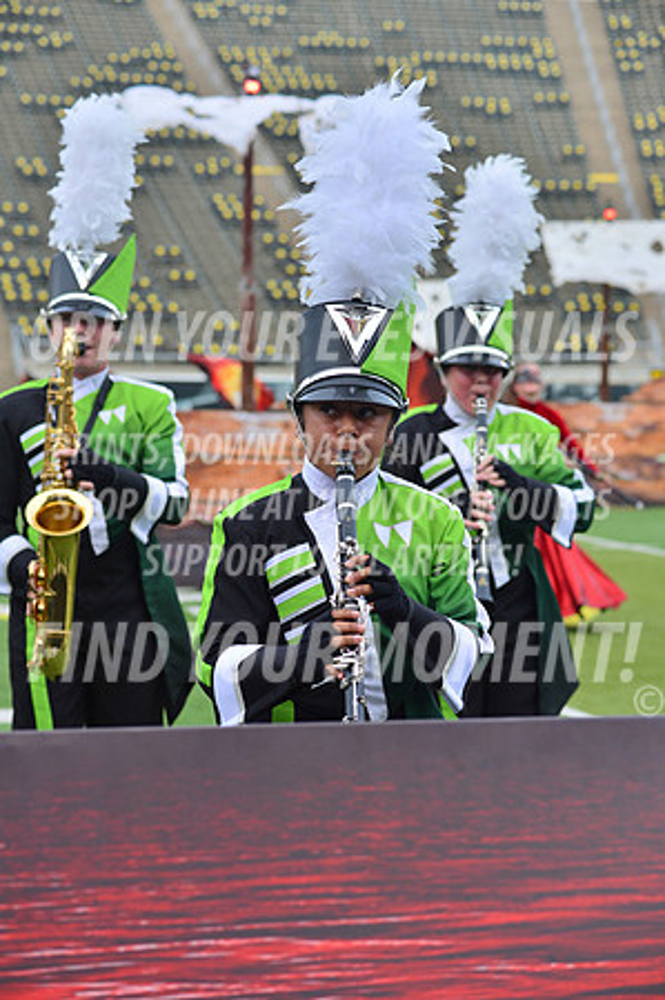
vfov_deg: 21.5
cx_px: 332
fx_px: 2638
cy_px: 500
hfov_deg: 14.4
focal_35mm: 95
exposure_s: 1/640
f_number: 5.6
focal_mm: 95
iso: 200
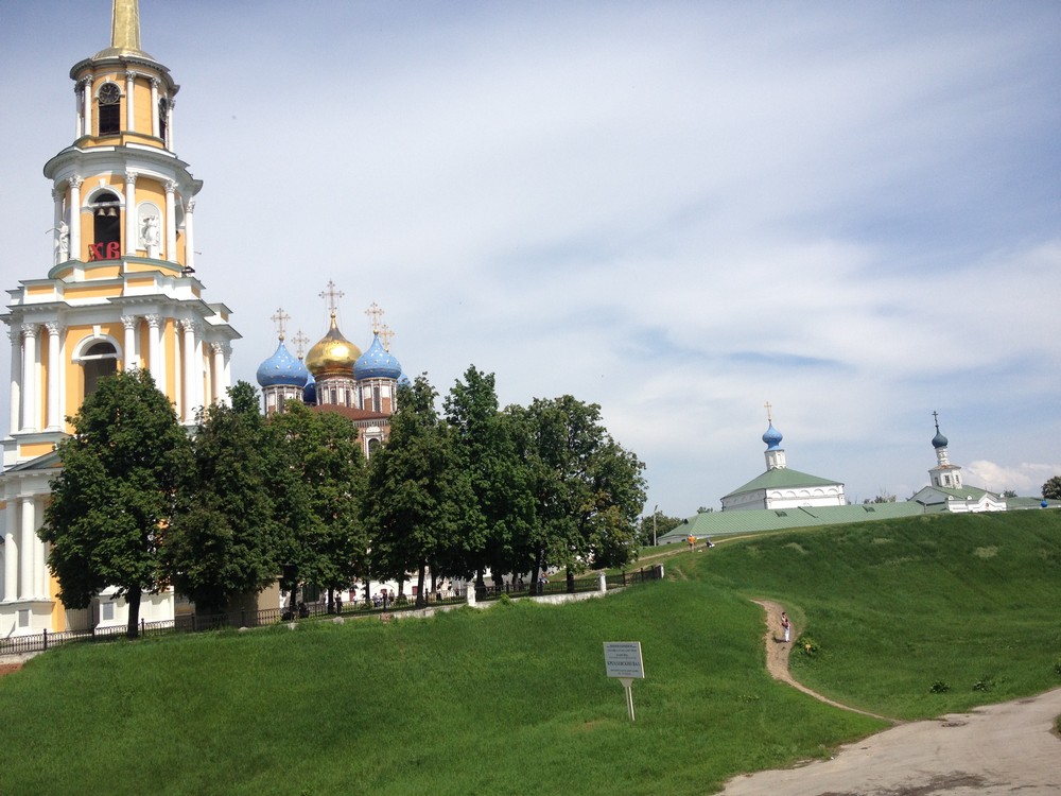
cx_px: 530
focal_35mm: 35
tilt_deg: +8.4
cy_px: 398
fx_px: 1073
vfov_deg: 40.7
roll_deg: +2.9
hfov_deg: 52.6
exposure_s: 1/2404
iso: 50
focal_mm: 4.28
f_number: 2.4
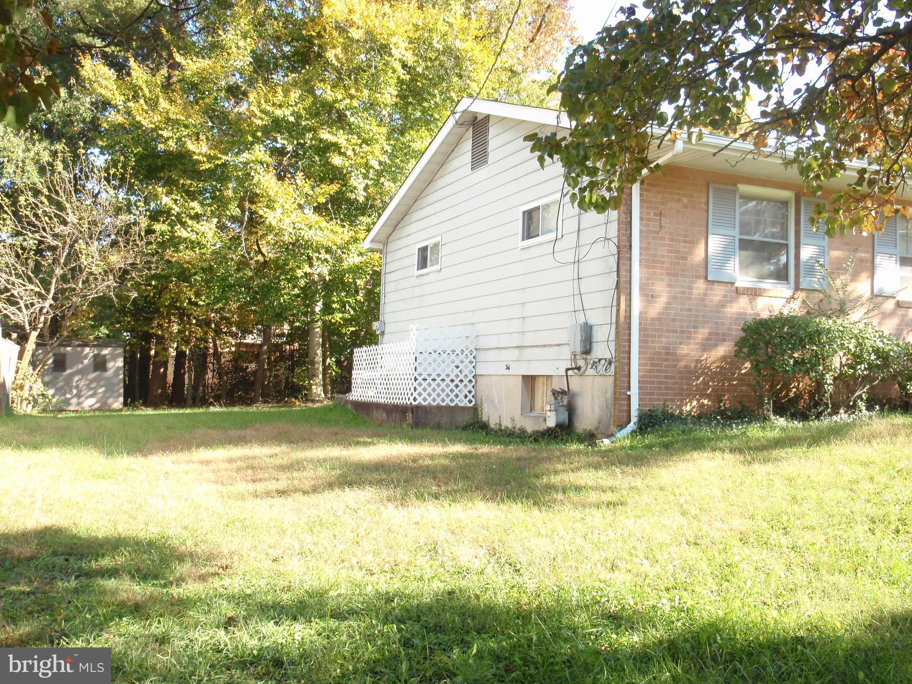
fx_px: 896
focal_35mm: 34
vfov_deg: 41.8
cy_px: 342
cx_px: 456
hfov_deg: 54.0
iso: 64
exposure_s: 1/60
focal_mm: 6.07
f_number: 3.5
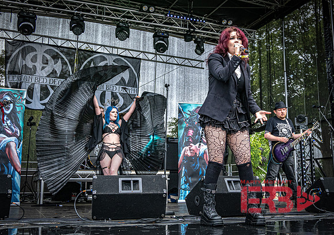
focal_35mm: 43
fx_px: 405
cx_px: 171
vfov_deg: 32.3
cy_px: 111
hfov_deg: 44.8
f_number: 4.5
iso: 800
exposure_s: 1/1000
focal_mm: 20
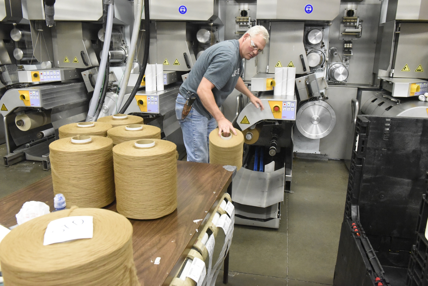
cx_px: 214
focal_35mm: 31
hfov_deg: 60.3
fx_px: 369
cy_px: 143
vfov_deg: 42.4
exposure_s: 1/160
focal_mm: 31
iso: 12800
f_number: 10
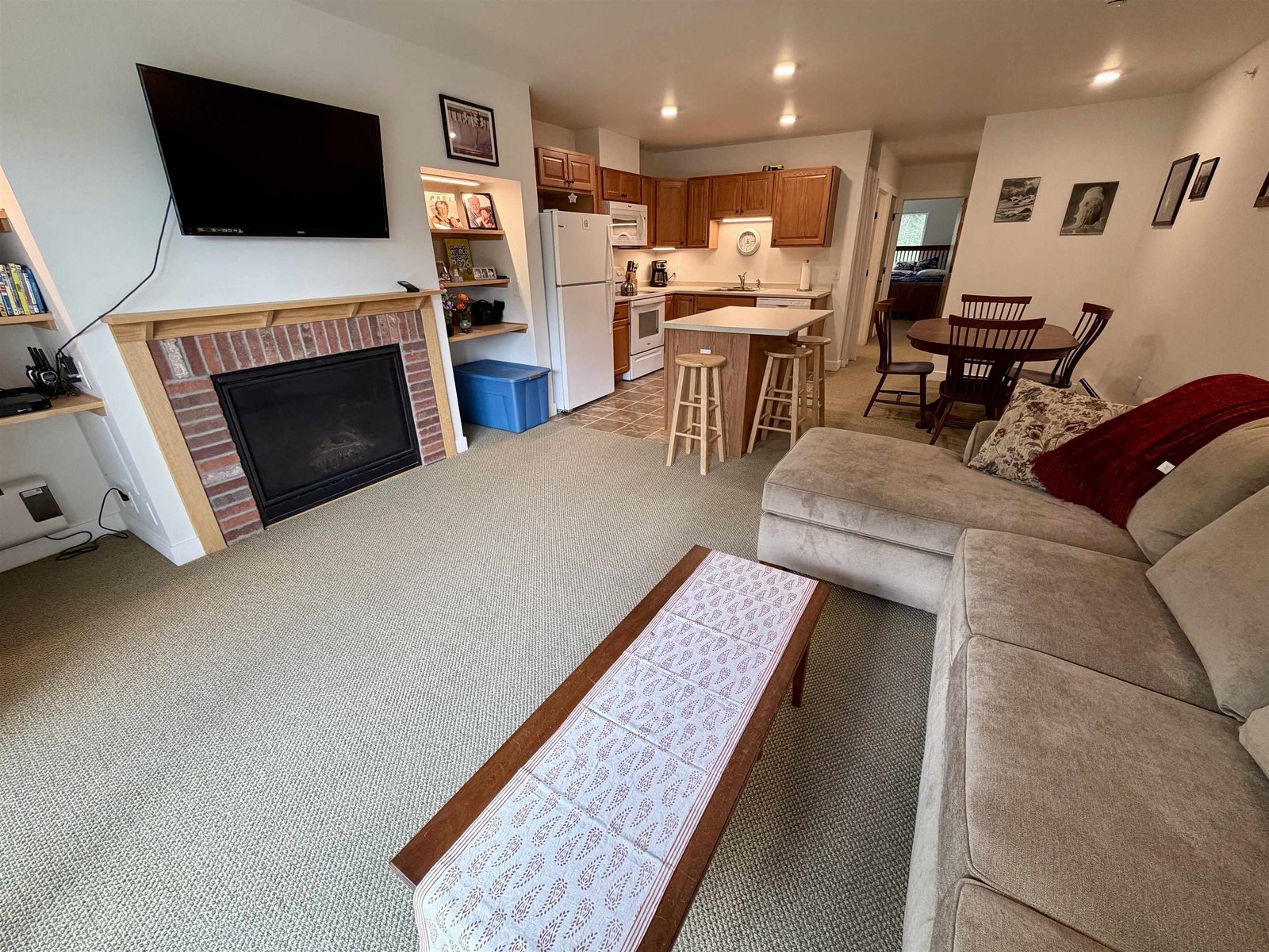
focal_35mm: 14
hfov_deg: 102.1
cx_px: 634
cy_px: 476
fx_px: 513
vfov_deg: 85.7
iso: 250
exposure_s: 1/120
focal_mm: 2.22
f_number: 2.2
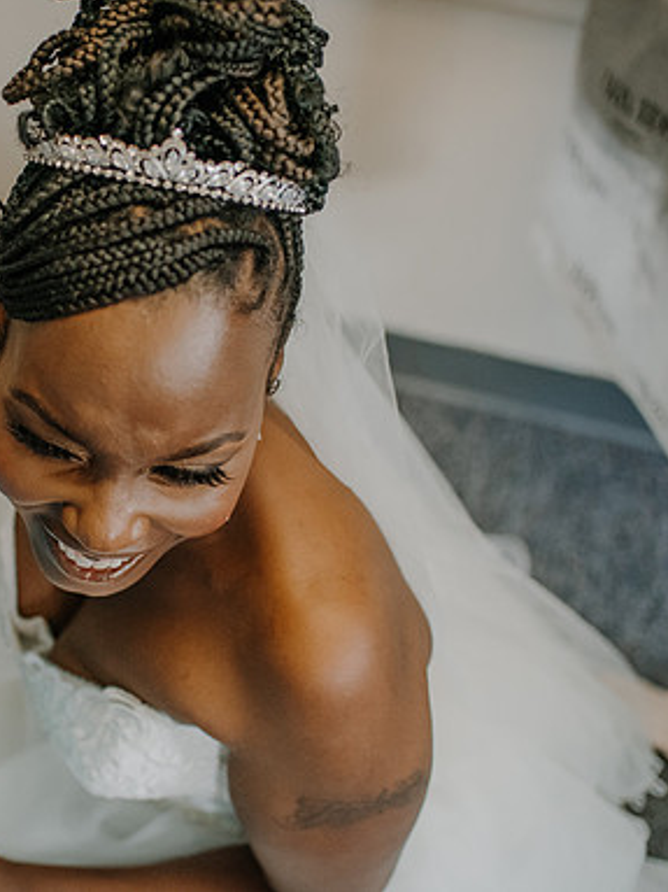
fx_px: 1313
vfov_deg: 37.5
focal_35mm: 51
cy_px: 444
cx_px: 86
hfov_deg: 27.7
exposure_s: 1/1000
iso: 3600
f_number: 2.2
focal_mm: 35
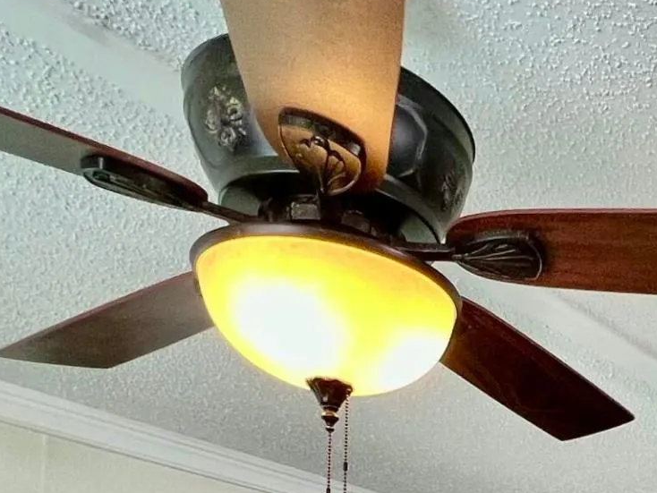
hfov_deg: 30.6
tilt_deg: +3.3
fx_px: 968
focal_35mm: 51
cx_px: 823
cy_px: 726
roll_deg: +0.9
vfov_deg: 23.3
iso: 80
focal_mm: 1.57
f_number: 1.8
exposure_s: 1/120
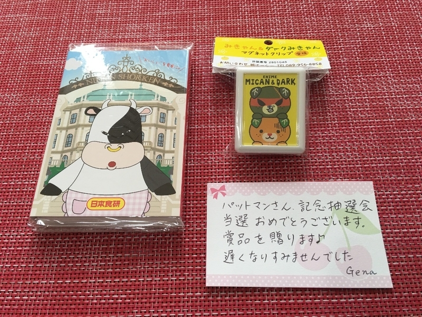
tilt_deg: -64.3
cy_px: 158
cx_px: 211
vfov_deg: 48.2
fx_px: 354
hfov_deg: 61.7
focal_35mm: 29
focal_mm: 4.15
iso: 40
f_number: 2.2
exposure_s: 1/30
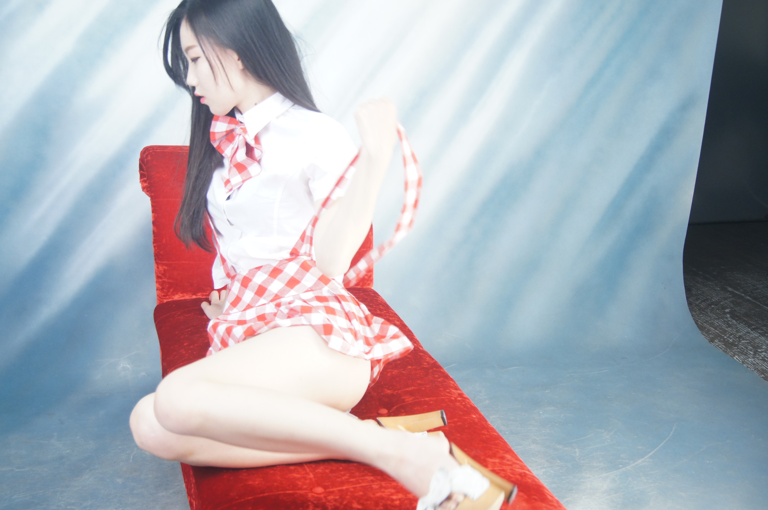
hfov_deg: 46.4
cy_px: 255
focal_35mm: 42
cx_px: 384
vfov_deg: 31.8
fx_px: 895
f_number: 4.5
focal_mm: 28
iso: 800
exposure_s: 1/125
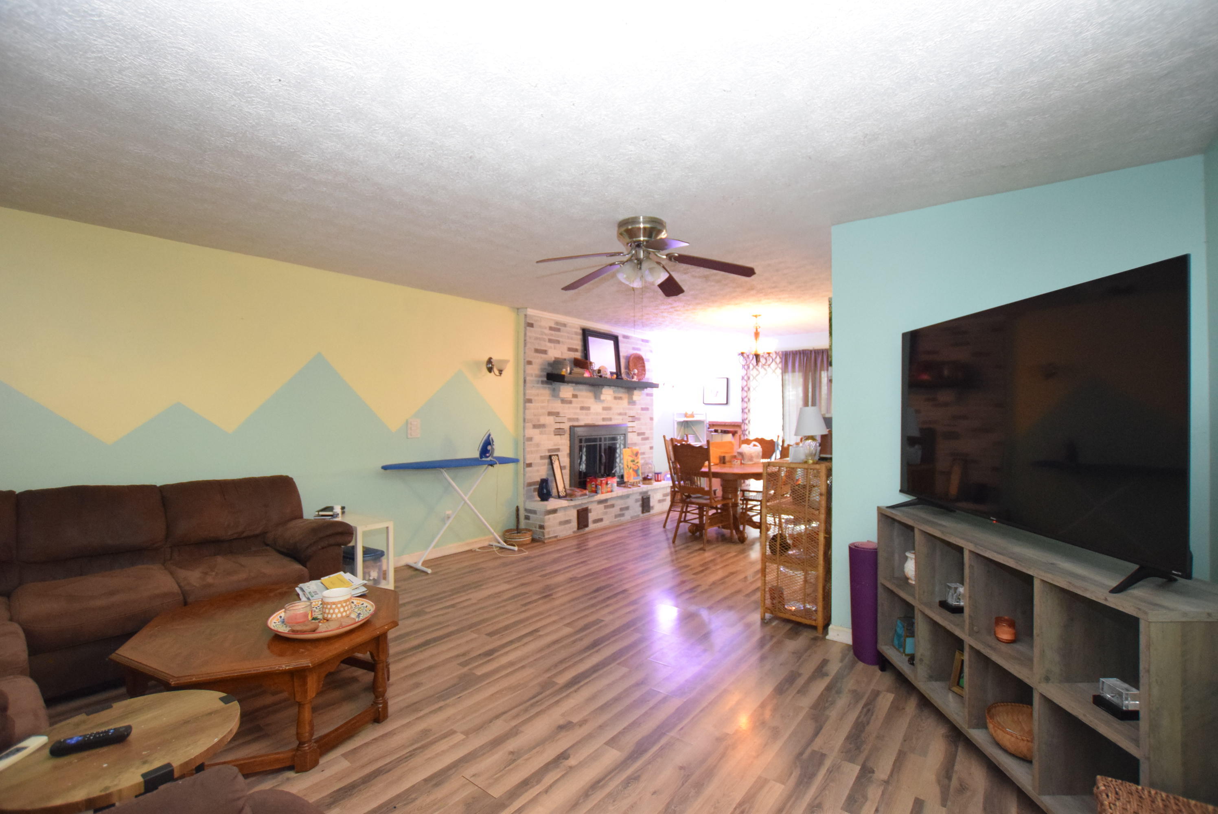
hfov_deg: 100.3
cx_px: 609
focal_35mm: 15
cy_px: 407
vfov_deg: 77.4
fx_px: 508
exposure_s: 1/60
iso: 3200
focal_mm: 10
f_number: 3.5
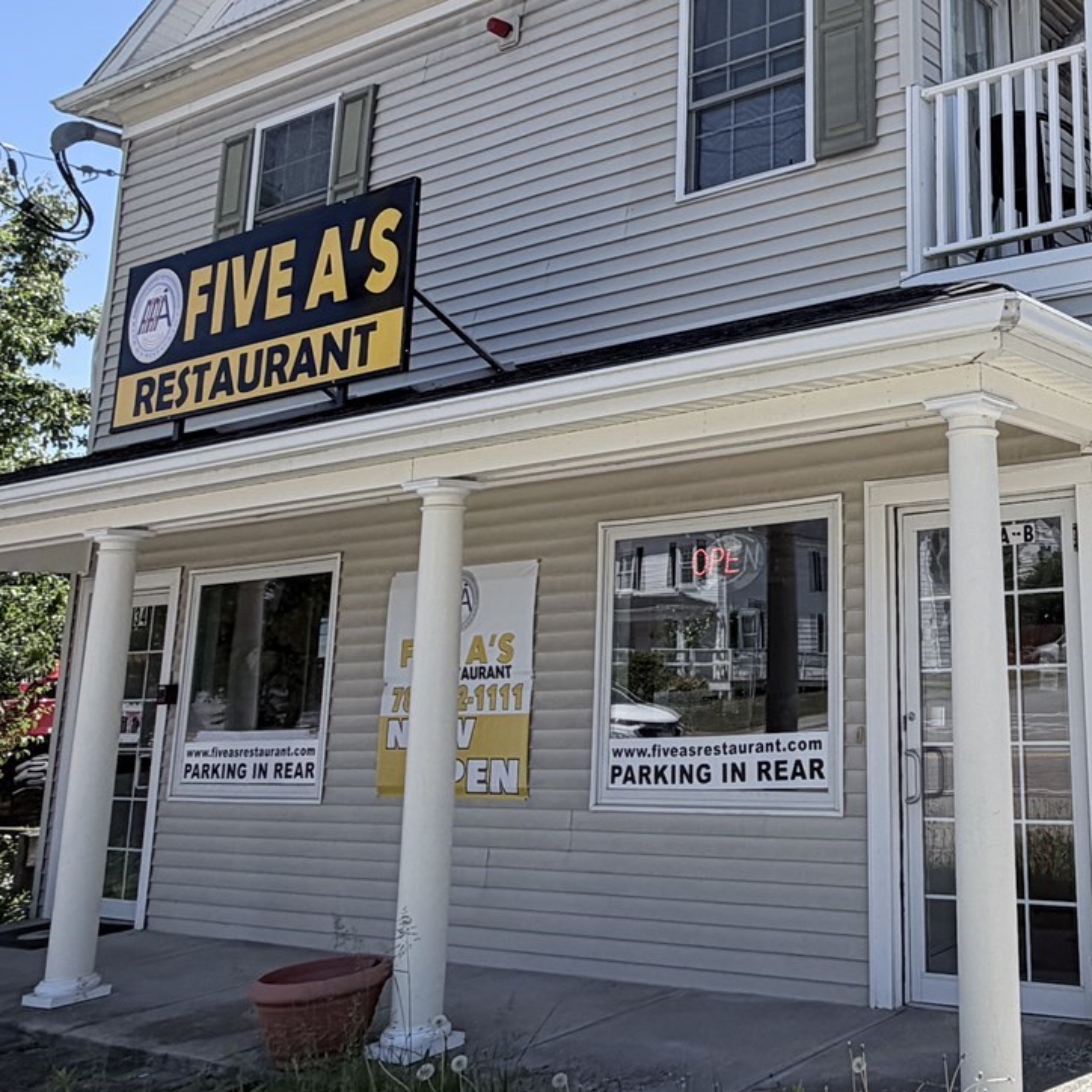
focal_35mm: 35
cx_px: 1097
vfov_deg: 46.7
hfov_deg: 41.1
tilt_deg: +12.7
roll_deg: +3.7
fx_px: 1249
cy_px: 388
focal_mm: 2.22
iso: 25
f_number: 2.2
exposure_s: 1/770
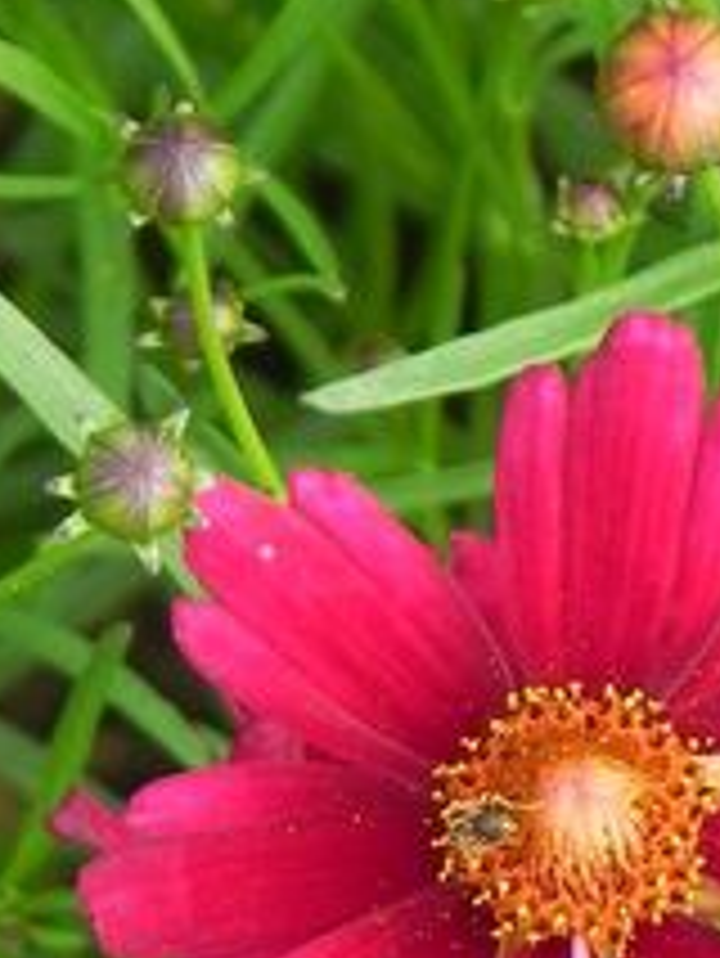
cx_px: -144
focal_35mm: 440
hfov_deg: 3.4
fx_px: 12190
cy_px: 760
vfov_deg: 4.5
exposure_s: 1/100
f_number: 4.5
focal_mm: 20.8
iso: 160
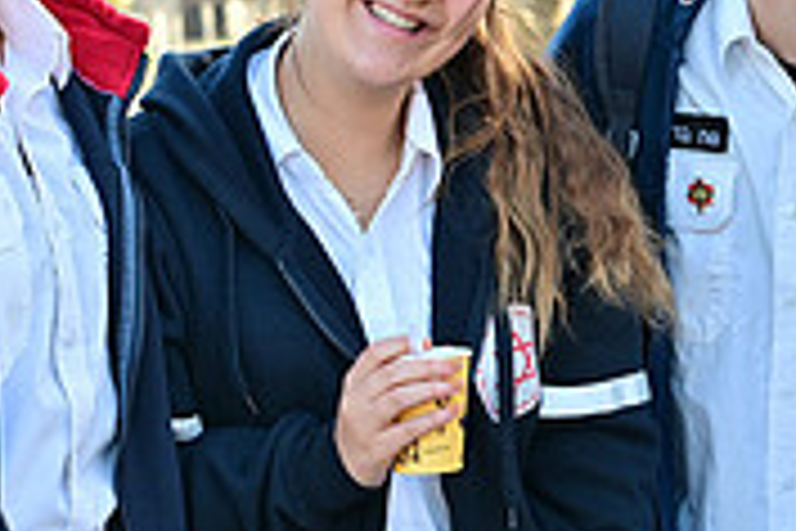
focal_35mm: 161
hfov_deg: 12.7
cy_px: 317
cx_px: 607
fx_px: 3560
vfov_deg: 8.5
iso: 280
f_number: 3.5
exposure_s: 1/320
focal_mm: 49
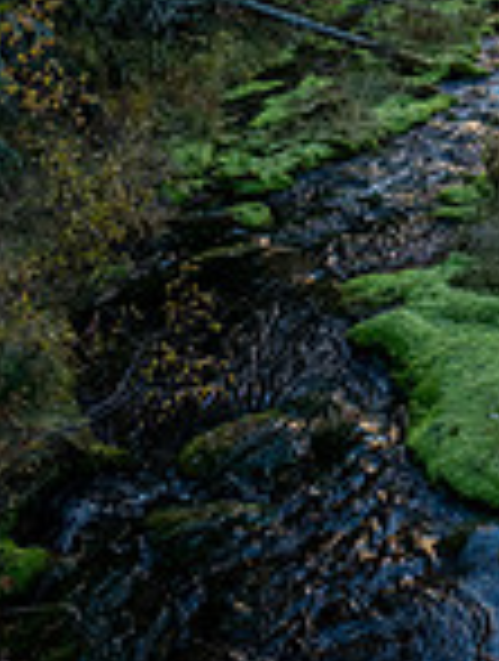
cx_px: 742
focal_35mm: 55
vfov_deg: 30.3
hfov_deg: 22.2
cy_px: -108
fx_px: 1053
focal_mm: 9
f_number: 5.6
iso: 200
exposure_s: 1/60
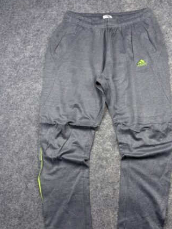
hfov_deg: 46.5
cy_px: 127
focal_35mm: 30
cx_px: 106
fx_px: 199
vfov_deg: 59.8
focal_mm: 6.76
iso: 50
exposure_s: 1/133
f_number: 1.78
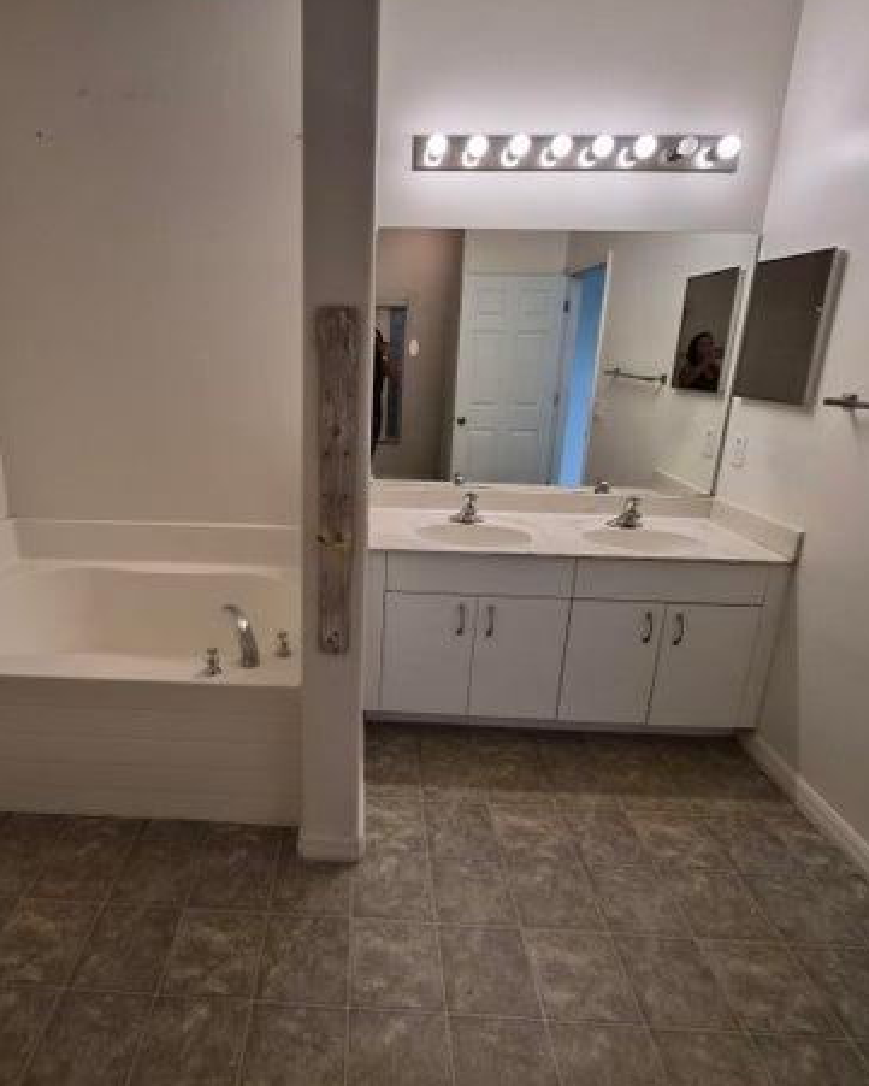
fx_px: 578
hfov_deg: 73.0
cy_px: 513
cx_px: 344
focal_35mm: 18
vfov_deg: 86.3
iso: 160
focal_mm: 1.7
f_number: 2.2
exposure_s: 1/60
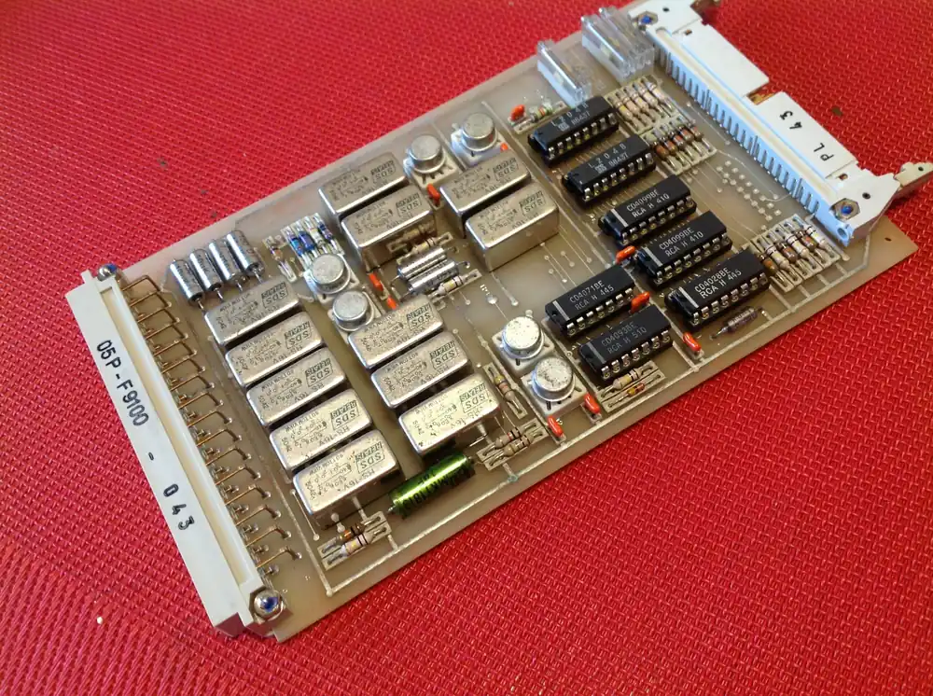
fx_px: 942
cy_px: 348
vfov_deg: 40.6
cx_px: 466
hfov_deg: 52.7
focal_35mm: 35
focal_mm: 4.28
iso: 80
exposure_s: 1/15
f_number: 2.4
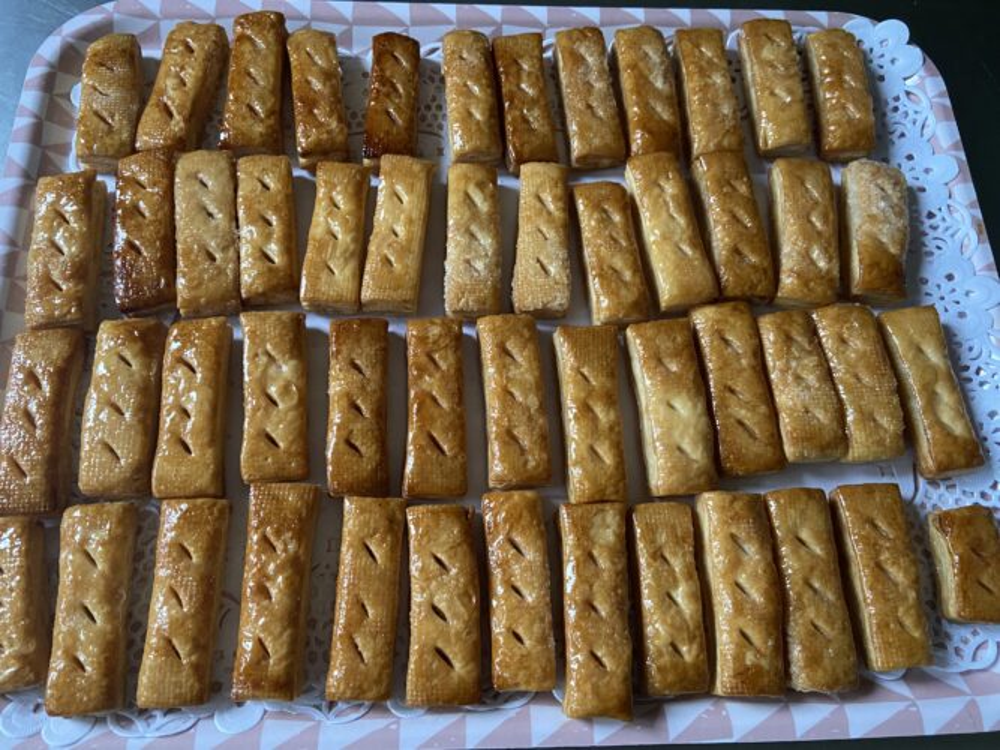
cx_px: 500
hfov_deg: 67.3
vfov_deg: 53.0
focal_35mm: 26
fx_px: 751
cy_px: 375
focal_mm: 4.25
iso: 500
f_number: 1.8
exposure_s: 1/54
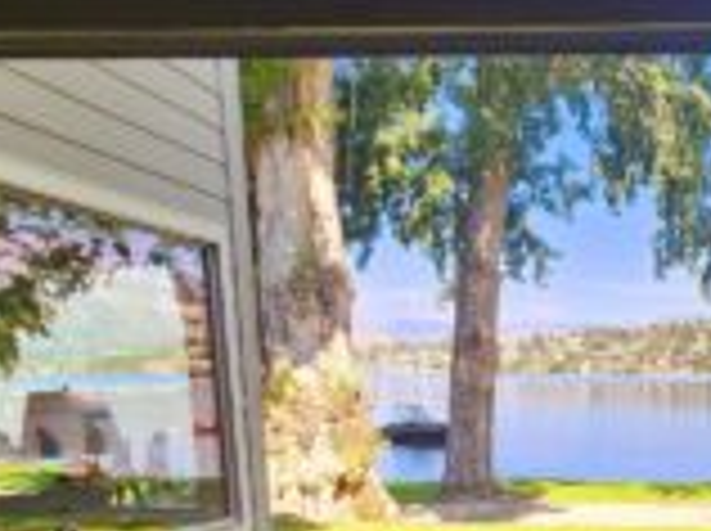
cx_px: 657
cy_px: 490
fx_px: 677
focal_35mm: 33
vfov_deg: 39.4
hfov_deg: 48.7
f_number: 2.2
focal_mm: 2.2
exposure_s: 1/286
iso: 50
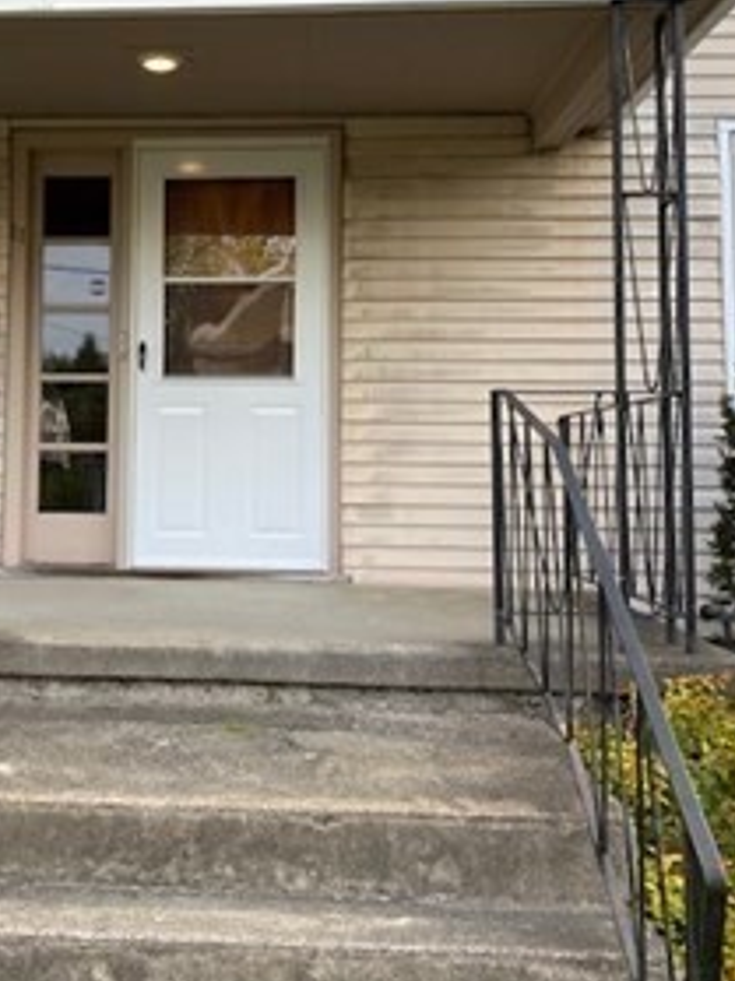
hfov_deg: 33.7
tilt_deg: +4.1
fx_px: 1190
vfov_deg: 44.6
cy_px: 390
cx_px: 197
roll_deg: -0.4
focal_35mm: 42
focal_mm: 4.25
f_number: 1.8
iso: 32
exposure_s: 1/560
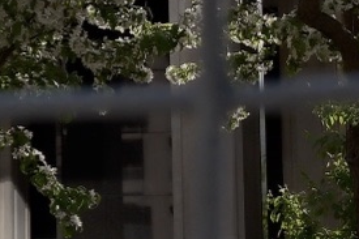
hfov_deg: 8.6
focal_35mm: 229
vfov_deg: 5.9
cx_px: -311
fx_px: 2282
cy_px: -175
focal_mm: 23
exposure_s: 1/1600
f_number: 7.1
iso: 1250
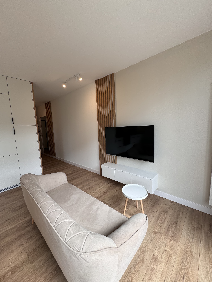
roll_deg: +2.9
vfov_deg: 102.1
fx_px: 114
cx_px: 106
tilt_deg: -6.6
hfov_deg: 85.7
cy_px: 141
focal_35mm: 14
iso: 40
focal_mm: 2.22
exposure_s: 1/125
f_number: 2.2
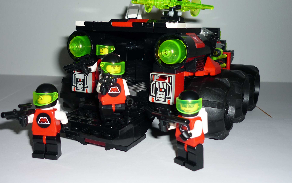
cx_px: 121
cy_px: 69
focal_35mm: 42
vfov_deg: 30.4
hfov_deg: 47.0
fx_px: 334
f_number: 2.8
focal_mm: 5.5
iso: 100
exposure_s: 1/60
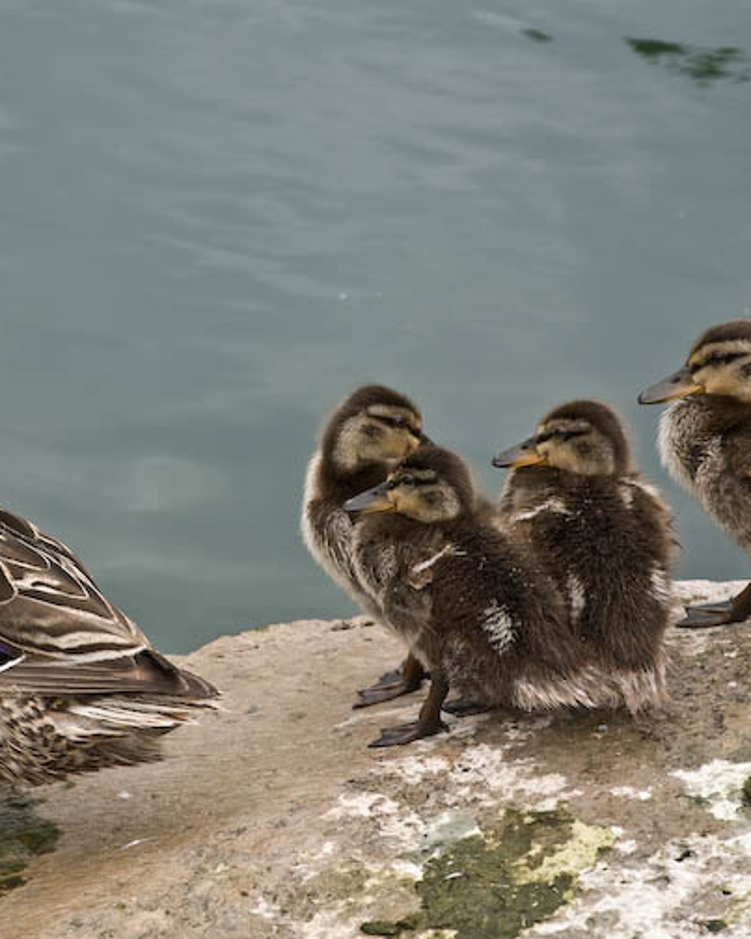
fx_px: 5913
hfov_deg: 7.3
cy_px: 464
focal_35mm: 213
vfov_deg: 9.1
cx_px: 263
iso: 200
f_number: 5.6
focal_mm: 95
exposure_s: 1/250
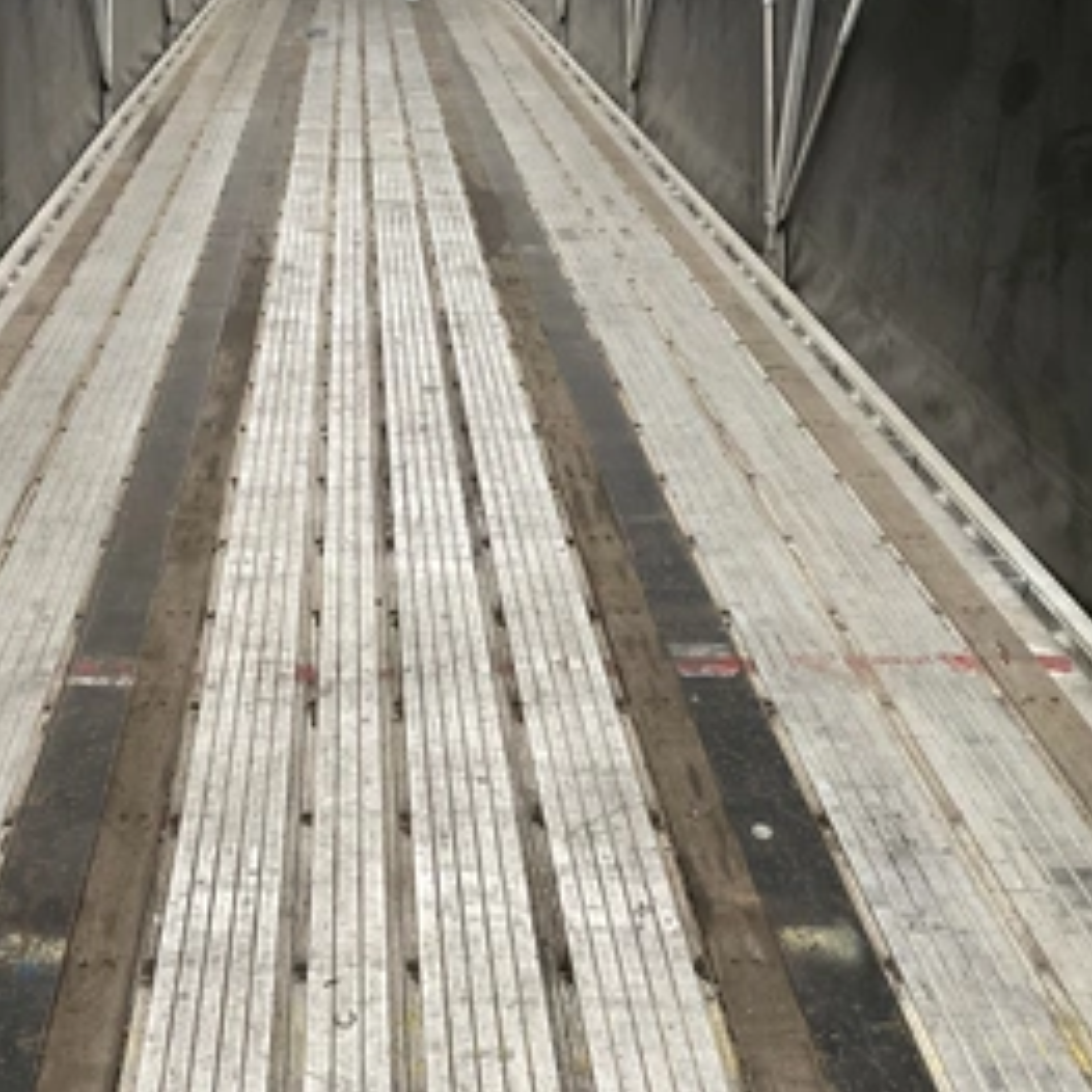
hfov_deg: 42.2
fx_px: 1392
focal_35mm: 39
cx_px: 349
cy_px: 473
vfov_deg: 42.7
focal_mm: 3
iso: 80
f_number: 1.8
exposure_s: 1/60
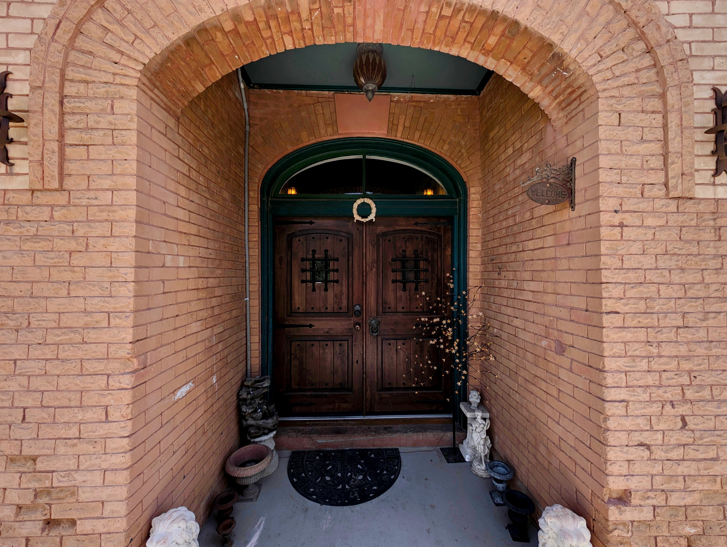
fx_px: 252
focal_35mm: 12
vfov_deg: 94.6
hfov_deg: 110.5
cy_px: 274
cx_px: 364
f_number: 1.95
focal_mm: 2.23
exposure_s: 1/1859
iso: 41
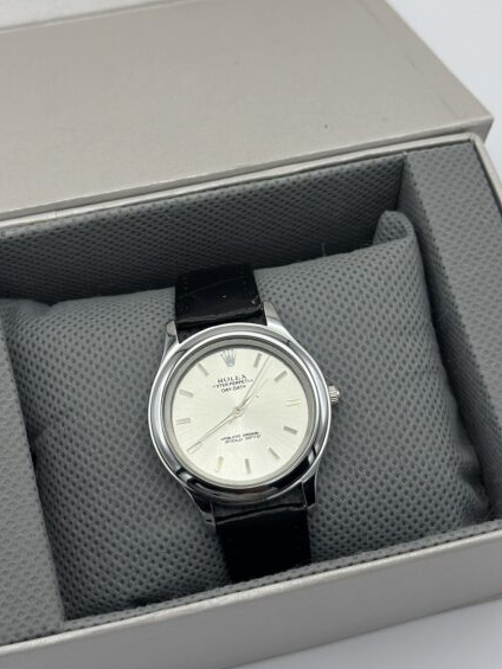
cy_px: 341
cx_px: 249
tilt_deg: -67.2
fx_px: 1314
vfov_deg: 28.6
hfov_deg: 21.6
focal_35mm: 68
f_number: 1.78
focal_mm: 6.86
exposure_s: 1/1019
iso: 80
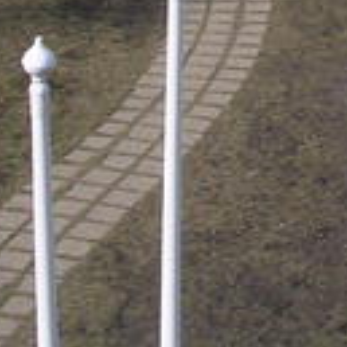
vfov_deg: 10.0
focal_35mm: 166
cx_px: 473
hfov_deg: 10.3
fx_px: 1883
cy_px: -274
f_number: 5.6
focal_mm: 5.8
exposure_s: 1/330
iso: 100
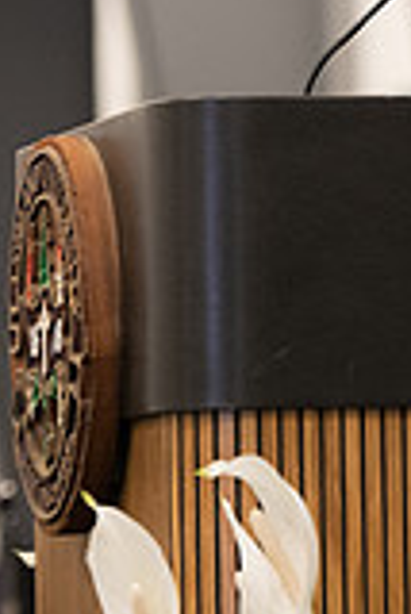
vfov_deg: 4.7
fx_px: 7416
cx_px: 668
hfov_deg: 3.2
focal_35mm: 434
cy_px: 6
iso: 2500
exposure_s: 1/200
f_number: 3.2
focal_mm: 120
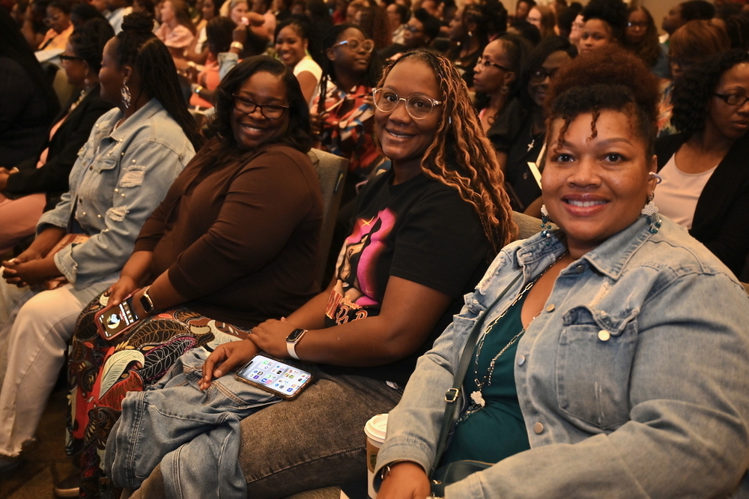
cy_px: 250
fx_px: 749
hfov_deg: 53.1
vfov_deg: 36.8
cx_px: 374
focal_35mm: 36
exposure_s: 1/200
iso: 1250
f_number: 4
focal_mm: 36
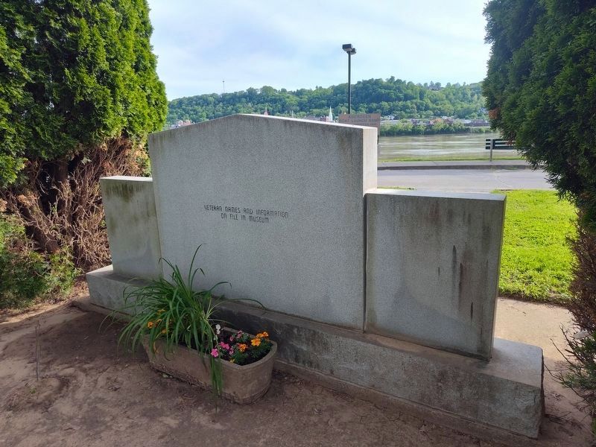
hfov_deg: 73.9
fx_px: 396
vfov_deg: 58.9
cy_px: 224
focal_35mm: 23
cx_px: 298
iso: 100
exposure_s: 1/603
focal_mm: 5.56
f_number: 1.8
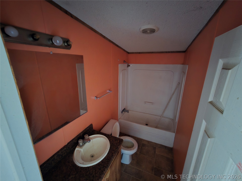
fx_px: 91
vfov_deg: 89.9
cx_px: 121
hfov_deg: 106.2
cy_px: 90
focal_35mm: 13
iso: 1000
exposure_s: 1/8
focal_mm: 2.2
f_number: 2.2
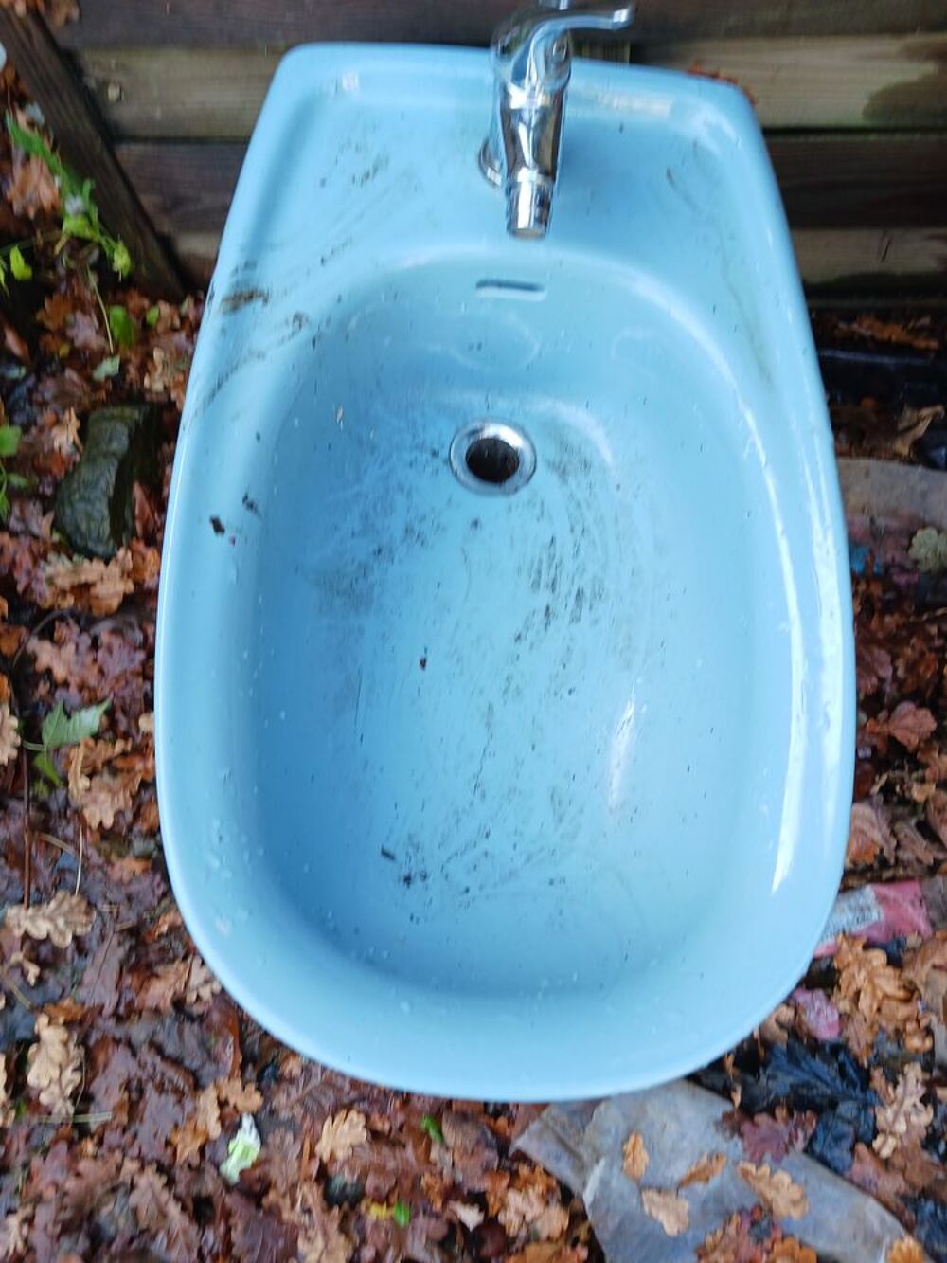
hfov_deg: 51.4
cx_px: 474
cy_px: 632
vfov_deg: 65.3
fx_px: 985
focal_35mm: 27
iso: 64
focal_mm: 4
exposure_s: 1/50
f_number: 1.8
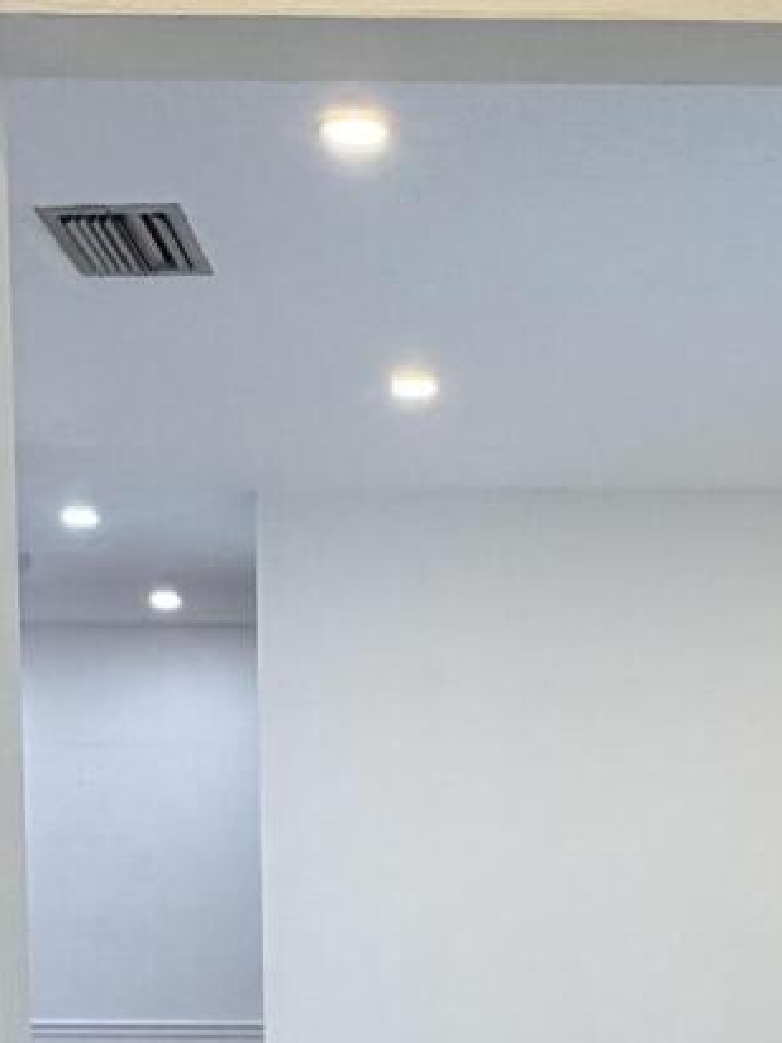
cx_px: 557
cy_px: 1195
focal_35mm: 68
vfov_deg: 26.0
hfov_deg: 21.5
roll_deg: -1.0
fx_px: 2048
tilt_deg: -7.0
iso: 100
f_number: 2.2
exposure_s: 1/120
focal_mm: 2.22
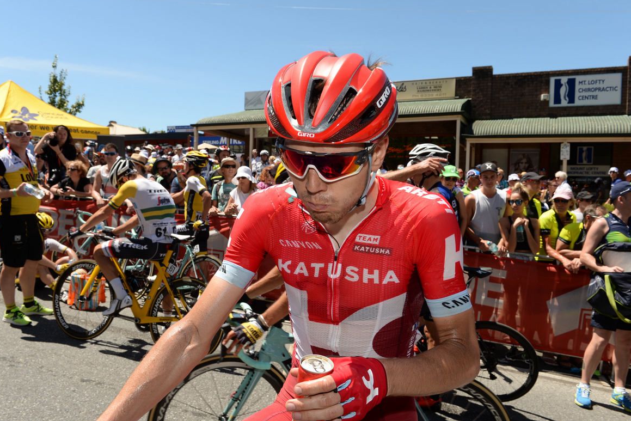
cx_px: 313
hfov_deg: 61.9
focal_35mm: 30
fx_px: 526
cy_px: 210
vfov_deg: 43.6
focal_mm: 29
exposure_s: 1/250
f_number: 9
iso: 200
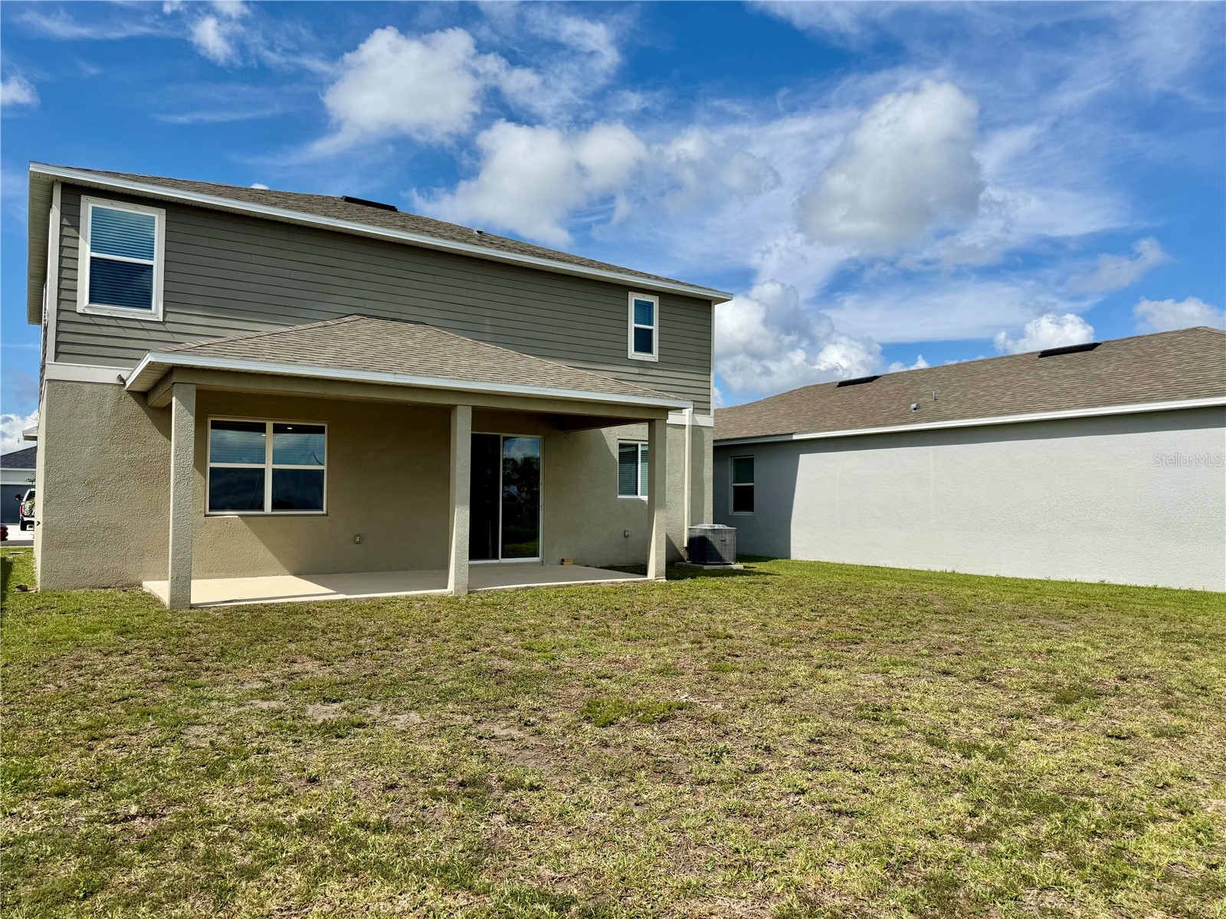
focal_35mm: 24
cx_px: 613
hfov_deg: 71.6
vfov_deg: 56.8
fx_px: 850
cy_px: 460
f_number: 1.78
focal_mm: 6.76
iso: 80
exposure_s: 1/7353
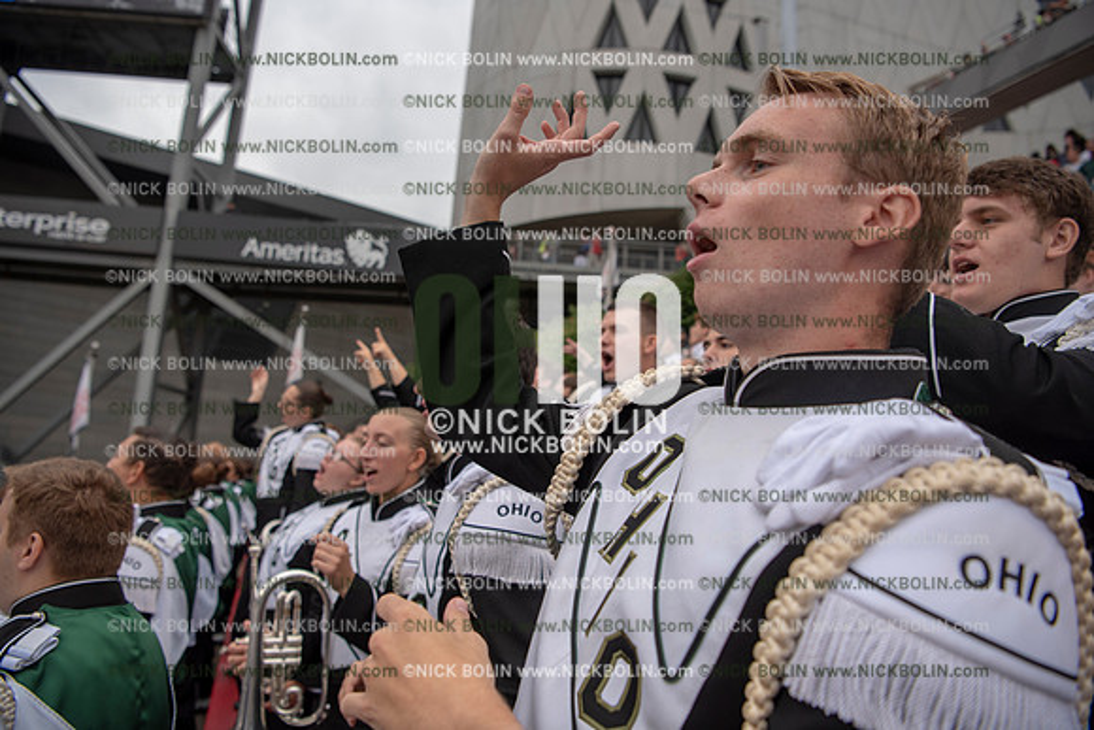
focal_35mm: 24
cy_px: 365
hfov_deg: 73.7
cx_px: 547
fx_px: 729
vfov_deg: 53.2
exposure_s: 1/1000
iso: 250
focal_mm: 24
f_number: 3.5
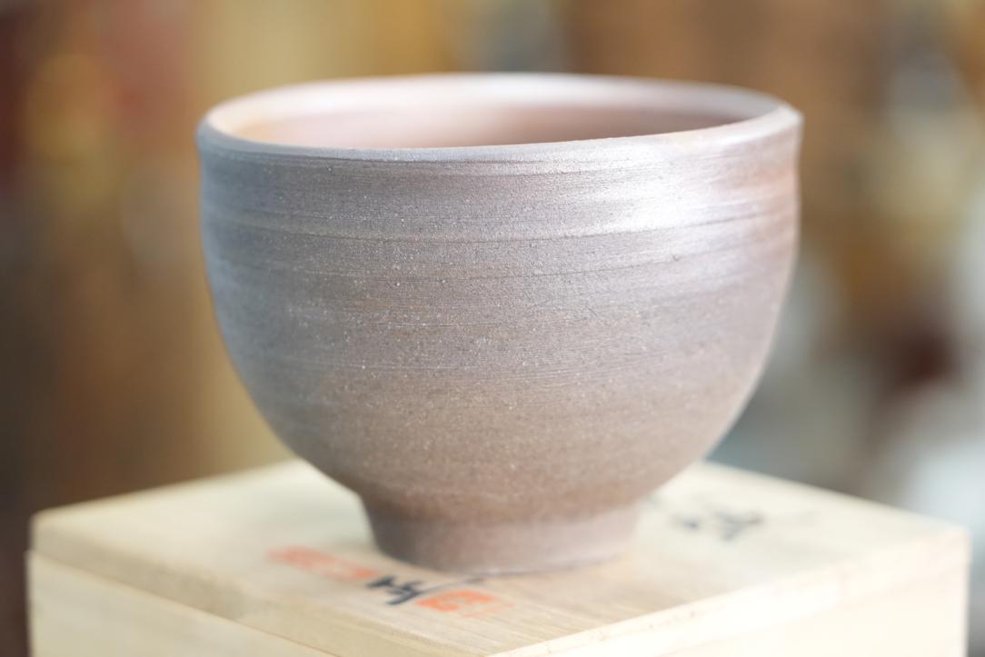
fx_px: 2873
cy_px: 328
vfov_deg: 13.0
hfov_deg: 19.5
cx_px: 492
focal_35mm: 105
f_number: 4
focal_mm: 105
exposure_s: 1/125
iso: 4000
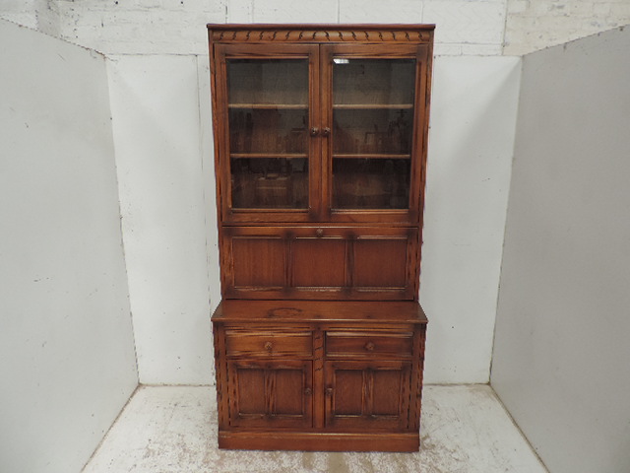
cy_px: 236
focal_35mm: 24
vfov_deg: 56.8
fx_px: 437
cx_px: 315
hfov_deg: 71.6
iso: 160
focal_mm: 4.3
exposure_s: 1/30
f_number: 3
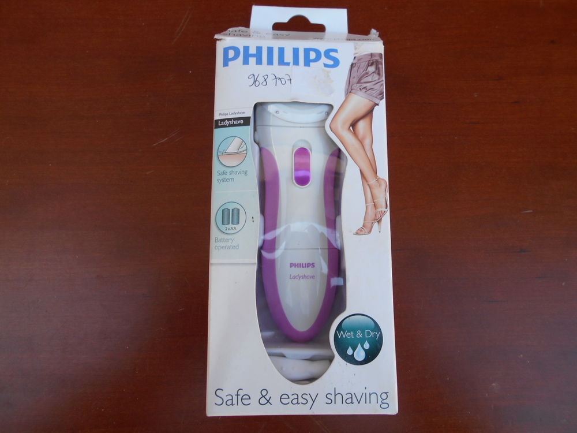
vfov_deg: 53.1
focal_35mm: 26
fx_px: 433
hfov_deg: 67.3
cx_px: 288
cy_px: 216
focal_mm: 4.6
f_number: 3.2
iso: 80
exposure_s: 1/80
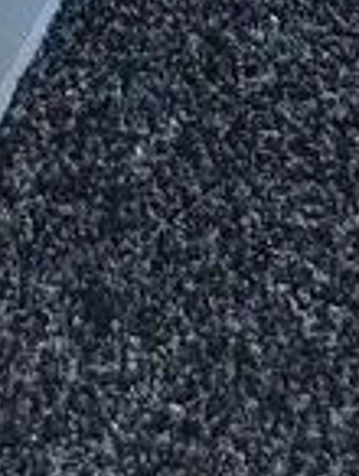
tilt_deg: -29.1
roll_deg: +0.2
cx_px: -633
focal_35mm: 168
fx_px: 2316
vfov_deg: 9.0
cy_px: -1037
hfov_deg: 7.9
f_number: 1.78
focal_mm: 6.86
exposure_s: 1/50
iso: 200
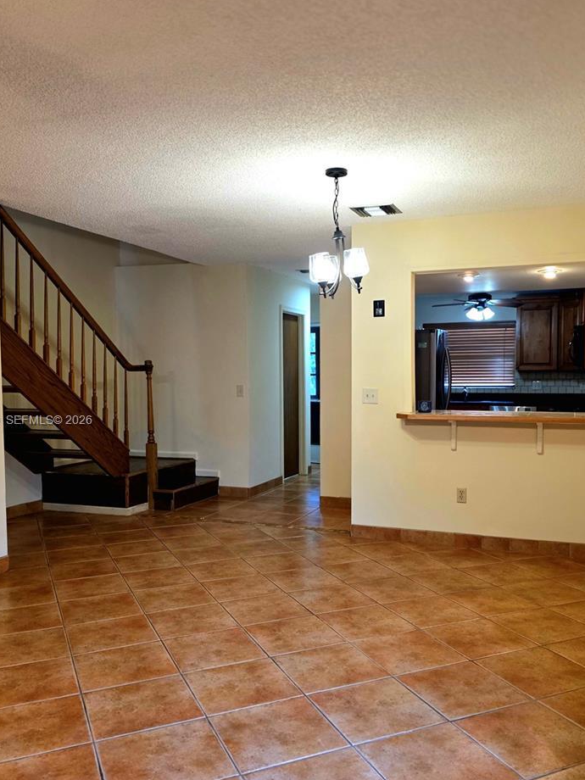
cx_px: 317
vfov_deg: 59.9
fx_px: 676
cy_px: 421
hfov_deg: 46.7
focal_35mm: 30
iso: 250
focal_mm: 6.3
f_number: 1.7
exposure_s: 1/120
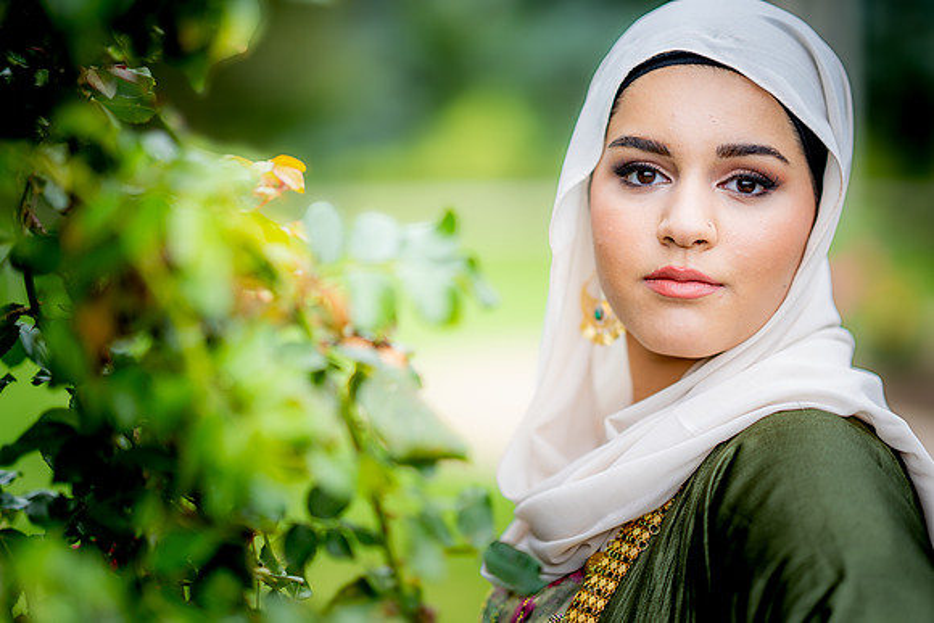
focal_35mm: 85
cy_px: 312
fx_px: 2206
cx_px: 467
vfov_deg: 16.1
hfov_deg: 23.9
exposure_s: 1/2000
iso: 100
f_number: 1.4
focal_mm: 85
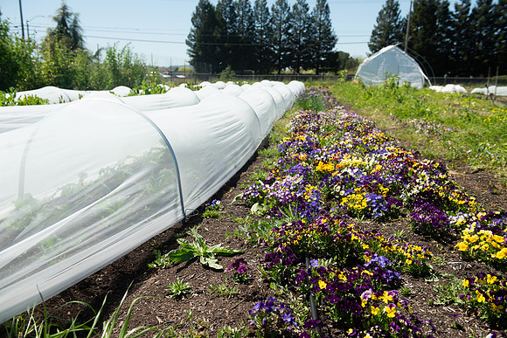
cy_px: 169
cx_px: 254
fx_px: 451
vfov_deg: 41.1
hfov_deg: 58.7
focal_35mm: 32
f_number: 4.5
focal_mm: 32
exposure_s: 1/4000
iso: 500
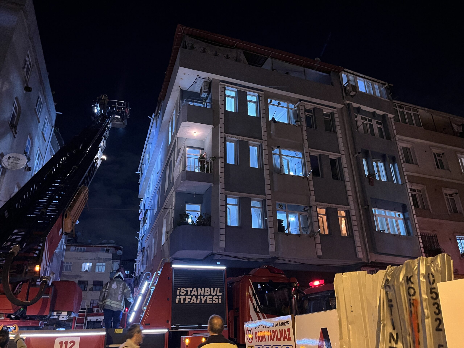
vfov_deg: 53.1
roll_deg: +0.5
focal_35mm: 26
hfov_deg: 67.3
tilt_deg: +25.2
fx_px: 349
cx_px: 232
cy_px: 174
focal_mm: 5.1
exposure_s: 1/25
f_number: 1.6
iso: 500
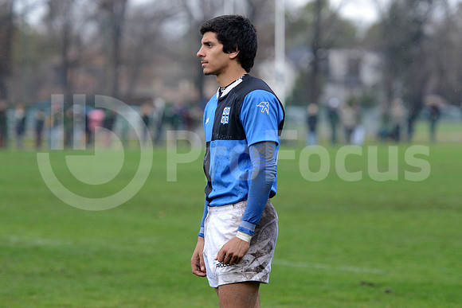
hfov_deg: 11.4
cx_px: 231
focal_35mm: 180
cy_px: 154
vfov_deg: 7.6
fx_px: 2310
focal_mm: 180
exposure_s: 1/500
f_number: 4
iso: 2500
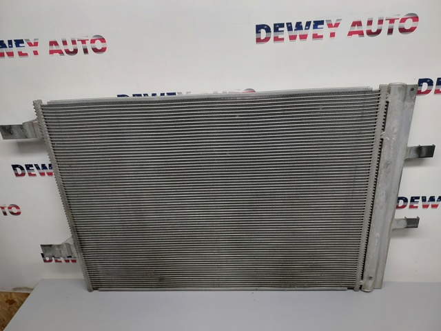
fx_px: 357
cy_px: 166
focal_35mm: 28
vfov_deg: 49.7
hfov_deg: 63.4
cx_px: 220
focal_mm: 5.32
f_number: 1.8
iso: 100
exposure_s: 1/50
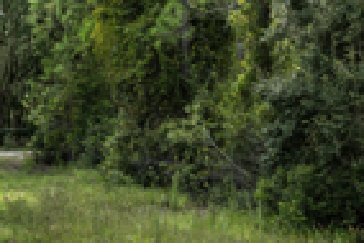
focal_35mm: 95
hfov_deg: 20.5
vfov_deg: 14.4
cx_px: -33
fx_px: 962
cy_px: 138
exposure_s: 1/200
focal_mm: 20
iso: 200
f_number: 8
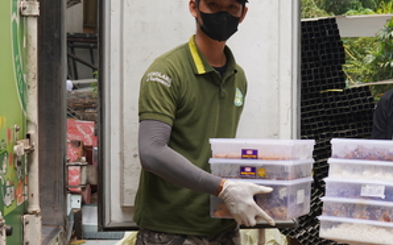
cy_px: 130
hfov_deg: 23.0
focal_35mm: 90
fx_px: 962
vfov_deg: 14.5
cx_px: 262
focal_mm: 35
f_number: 4.5
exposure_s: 1/160
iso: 100
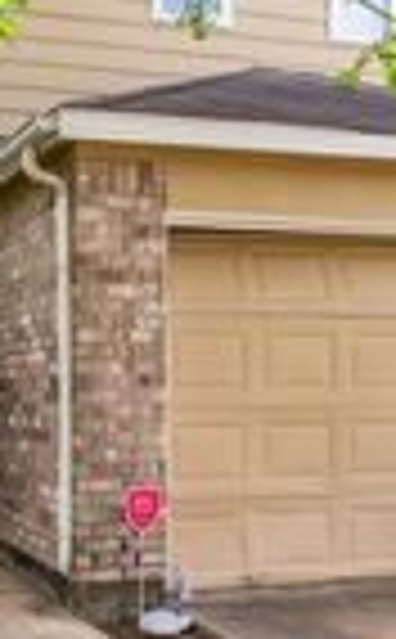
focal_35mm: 54
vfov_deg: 37.5
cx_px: -27
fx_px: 938
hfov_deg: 22.6
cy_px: 385
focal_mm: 15
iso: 125
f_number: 11
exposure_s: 1/40
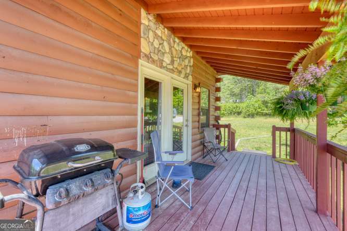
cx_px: 174
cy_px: 116
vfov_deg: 77.3
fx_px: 145
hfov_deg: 100.4
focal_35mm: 15
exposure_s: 1/6
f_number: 9
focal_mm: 10
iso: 100
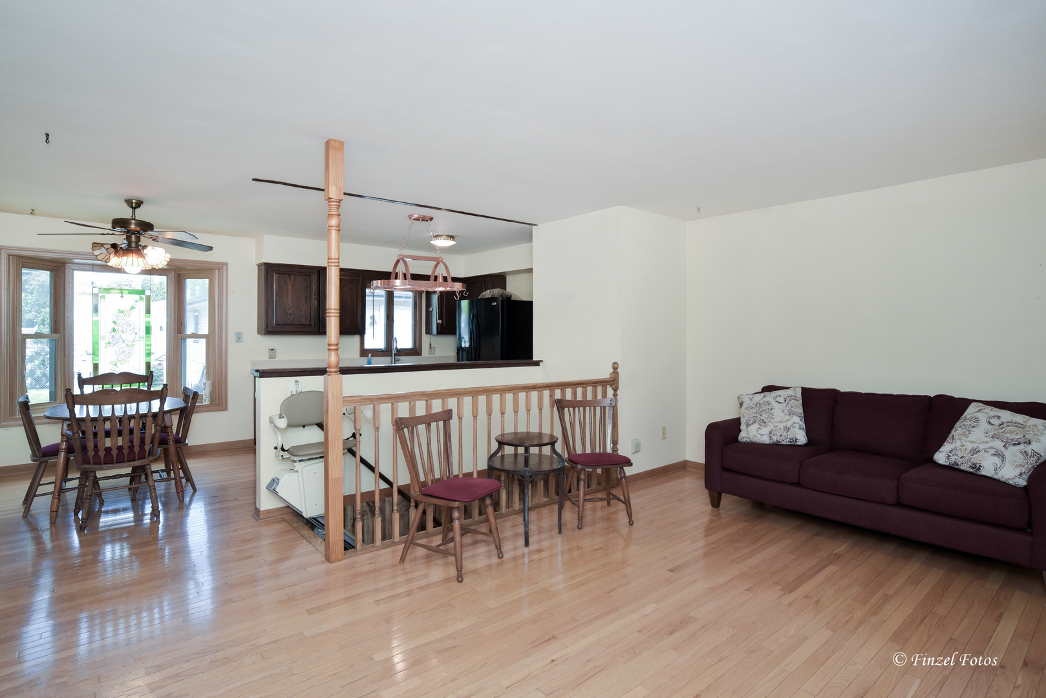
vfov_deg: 67.4
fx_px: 523
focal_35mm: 18
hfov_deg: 90.0
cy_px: 349
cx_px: 523
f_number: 7.1
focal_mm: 18
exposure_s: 1/40
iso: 400
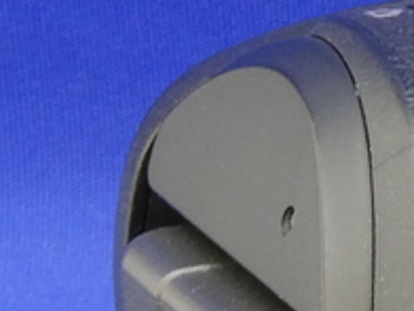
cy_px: 377
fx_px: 3217
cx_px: 951
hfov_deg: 7.0
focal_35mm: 269
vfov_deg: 5.5
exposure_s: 1
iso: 200
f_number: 8
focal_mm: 7.8
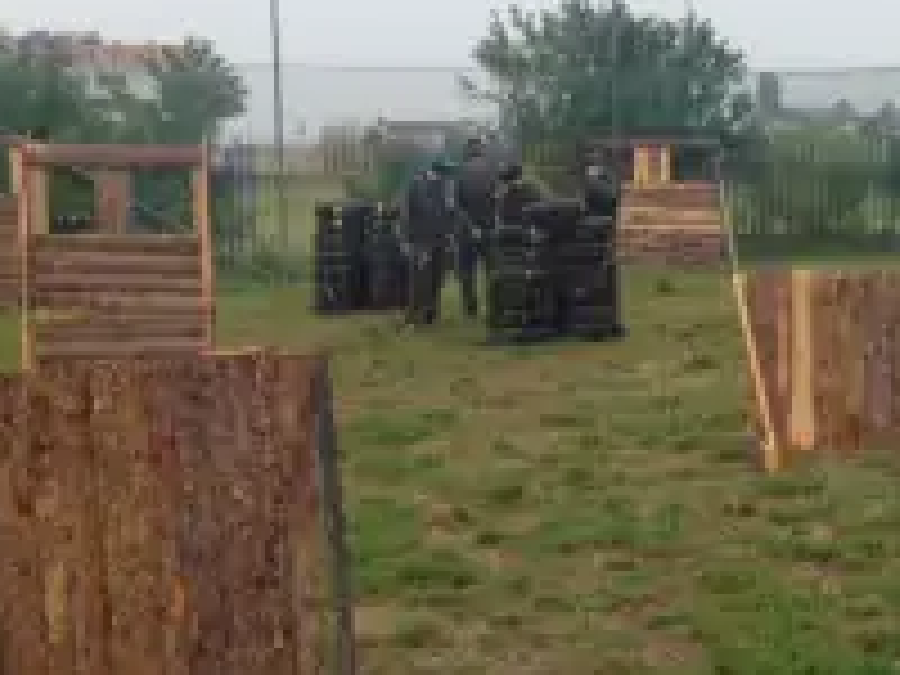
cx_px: 702
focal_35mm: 66
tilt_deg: -4.6
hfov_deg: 28.8
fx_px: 1716
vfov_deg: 22.2
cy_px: 279
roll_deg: -0.6
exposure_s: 1/742
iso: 50
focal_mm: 4.12
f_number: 2.4
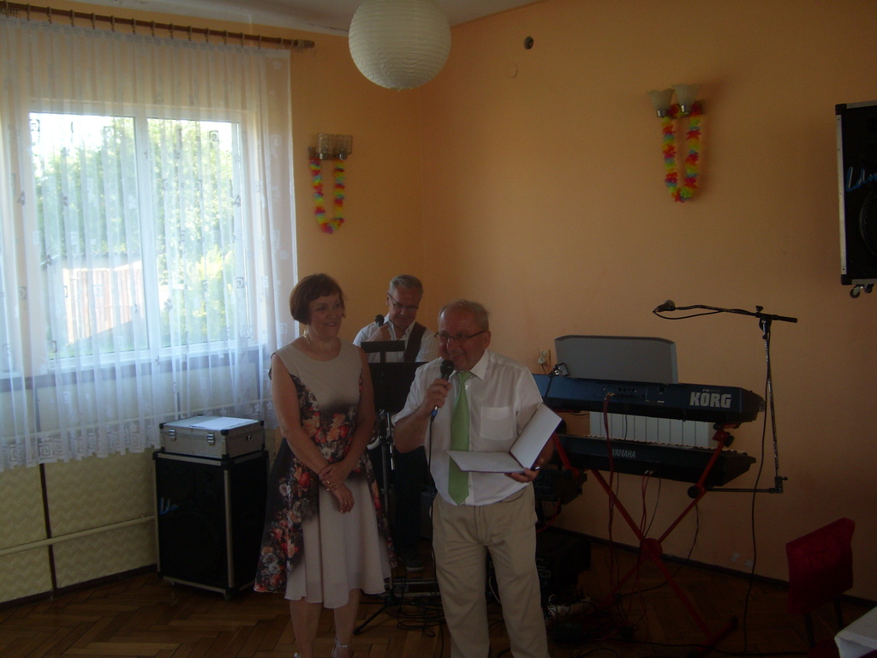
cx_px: 438
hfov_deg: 52.6
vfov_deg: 40.7
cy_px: 329
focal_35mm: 35
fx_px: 887
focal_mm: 5.8
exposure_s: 1/52
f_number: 2.8
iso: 50
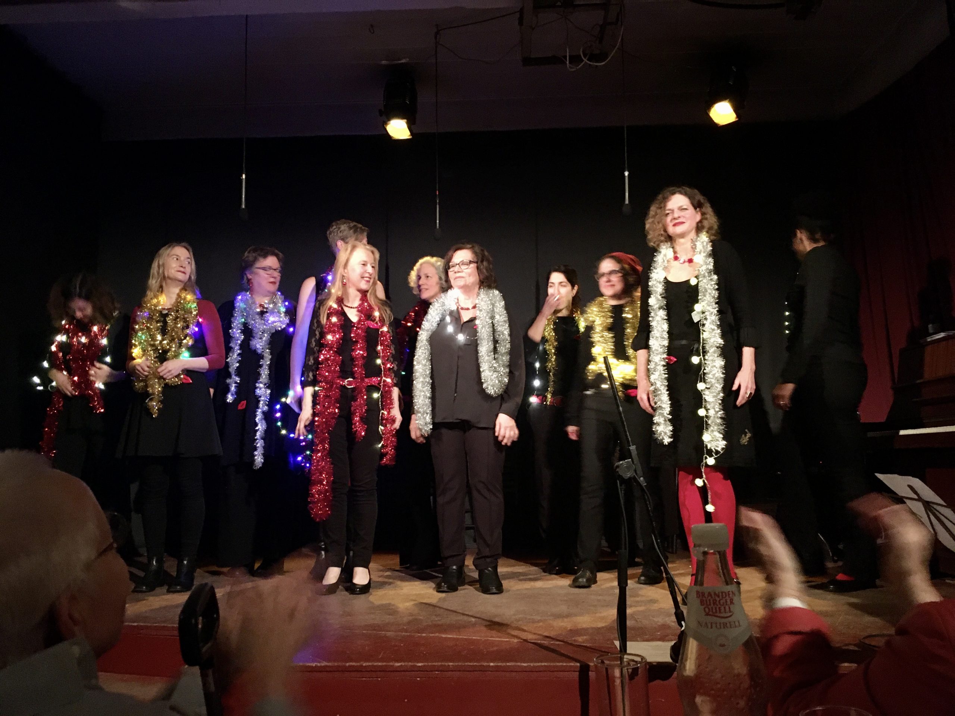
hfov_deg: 61.7
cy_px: 358
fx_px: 800
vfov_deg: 48.2
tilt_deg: +9.6
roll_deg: +0.4
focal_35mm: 29
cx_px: 478
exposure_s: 1/15
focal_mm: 4.15
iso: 400
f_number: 2.2
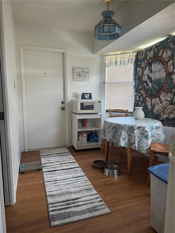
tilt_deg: -7.9
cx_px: 88
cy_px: 116
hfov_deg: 56.8
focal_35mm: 24
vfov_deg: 71.6
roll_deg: +0.2
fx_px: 162
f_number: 1.78
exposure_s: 1/100
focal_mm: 6.76
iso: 200
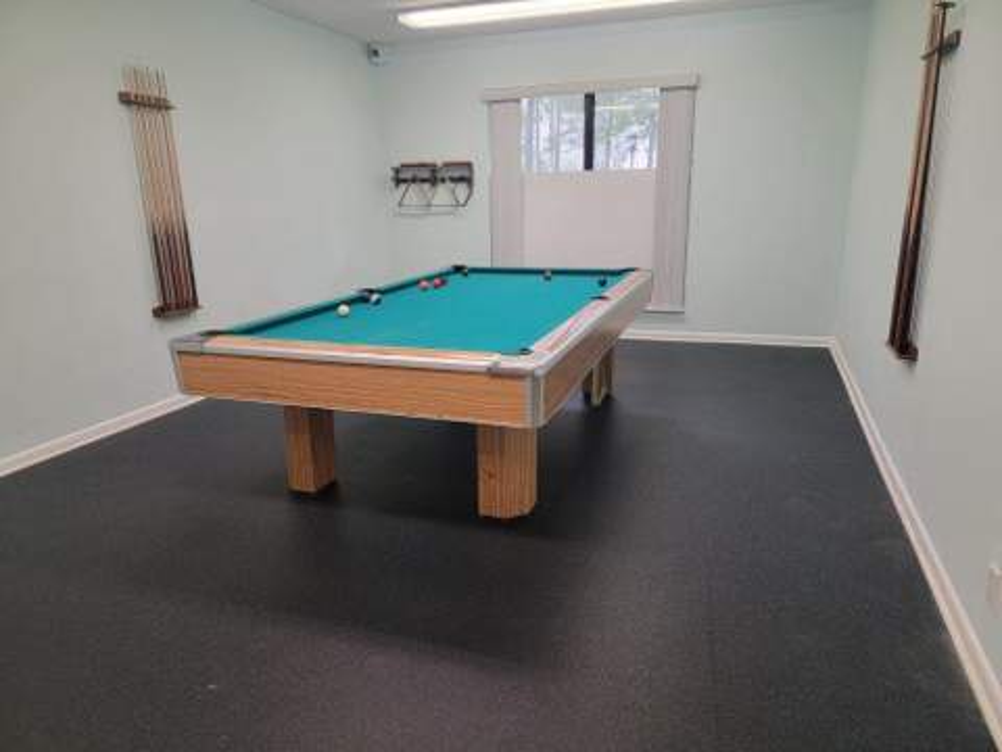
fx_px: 695
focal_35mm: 24
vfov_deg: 56.8
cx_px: 501
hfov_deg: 71.6
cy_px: 376
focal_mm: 6.7
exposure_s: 1/60.2
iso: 200
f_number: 1.8
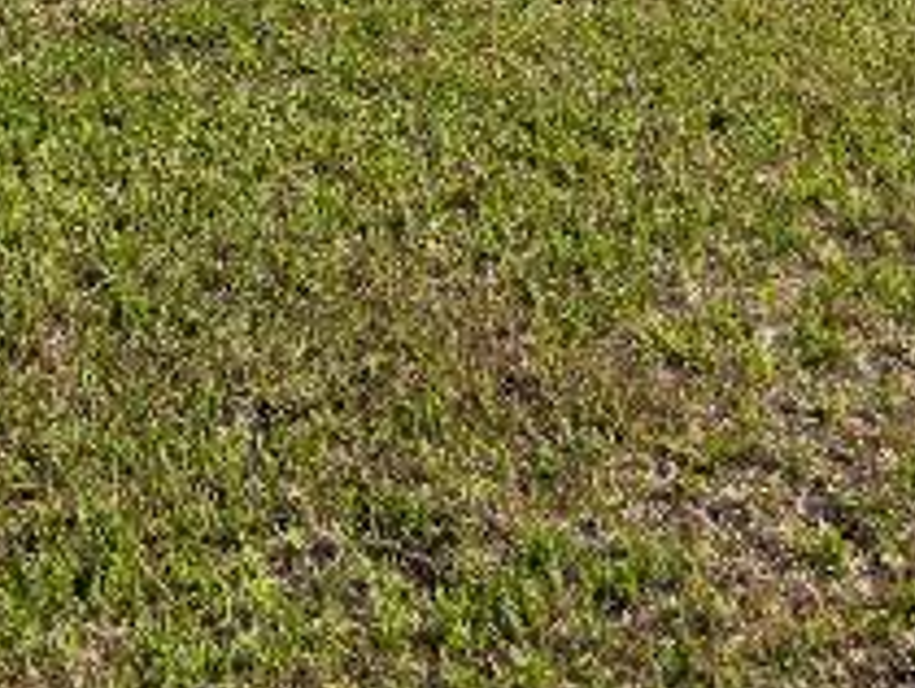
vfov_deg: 13.6
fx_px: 2461
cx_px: 327
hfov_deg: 21.0
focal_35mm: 93
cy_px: -681
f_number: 1.7
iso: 80
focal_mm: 6.3
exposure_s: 1/5958
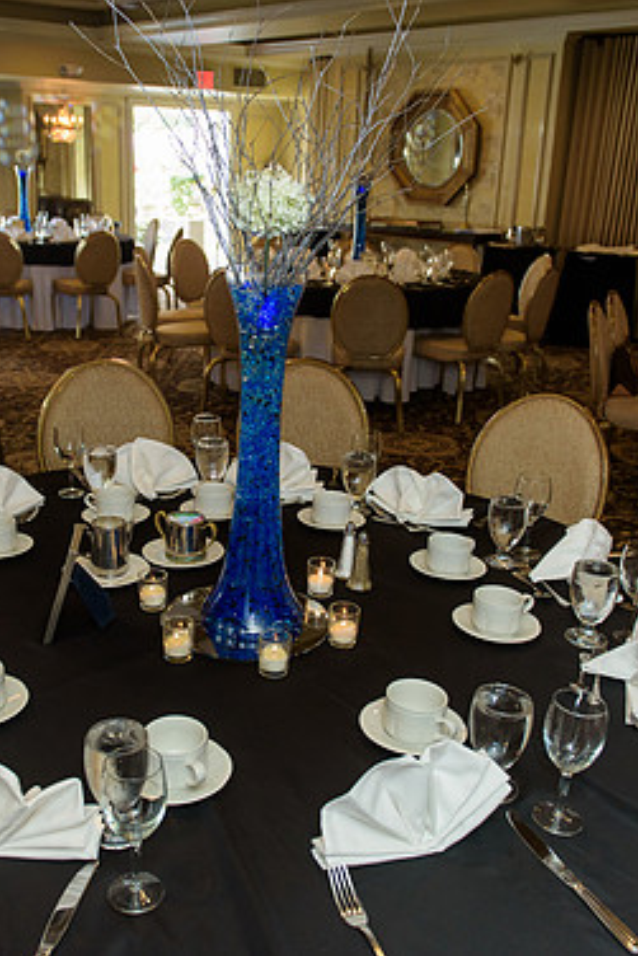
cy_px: 467
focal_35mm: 37
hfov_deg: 35.8
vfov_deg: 51.9
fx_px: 983
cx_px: 249
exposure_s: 1/125
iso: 1600
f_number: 3.2
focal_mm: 24
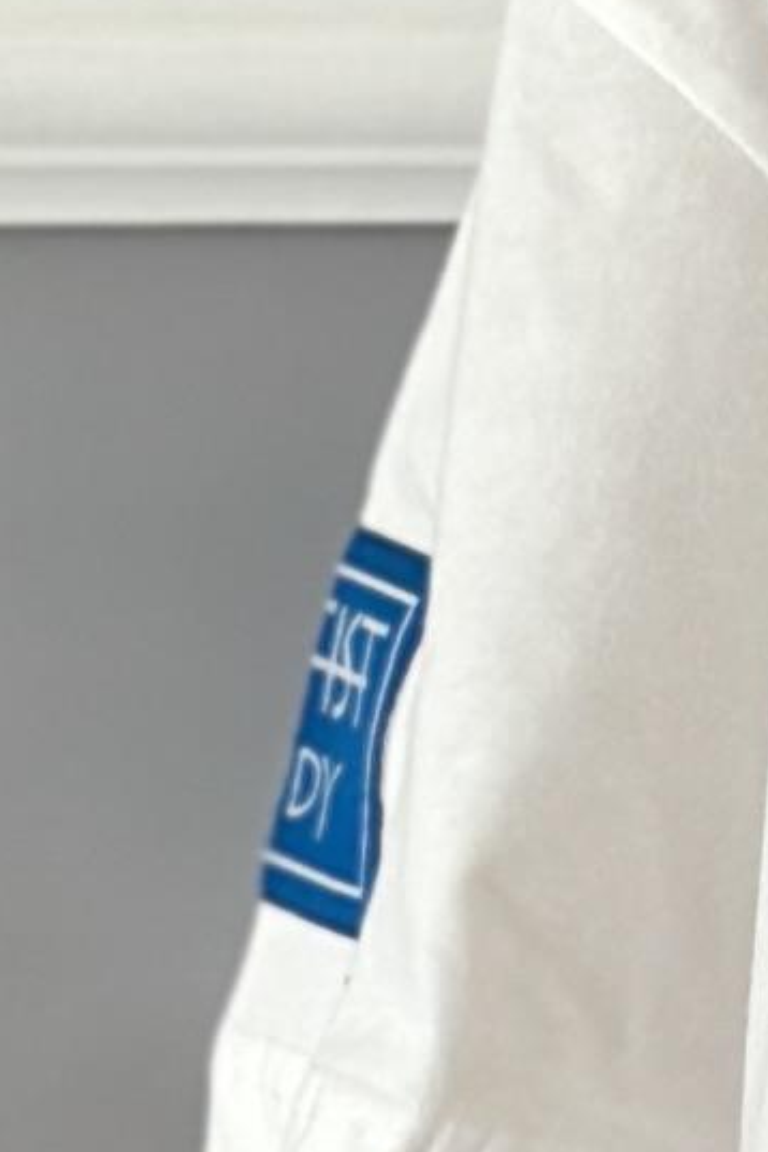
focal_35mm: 375
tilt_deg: -6.3
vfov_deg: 5.5
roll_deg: -0.6
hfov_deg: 3.6
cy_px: 693
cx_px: 1864
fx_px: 11999
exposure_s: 1/222
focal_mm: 6.86
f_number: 1.78
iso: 80
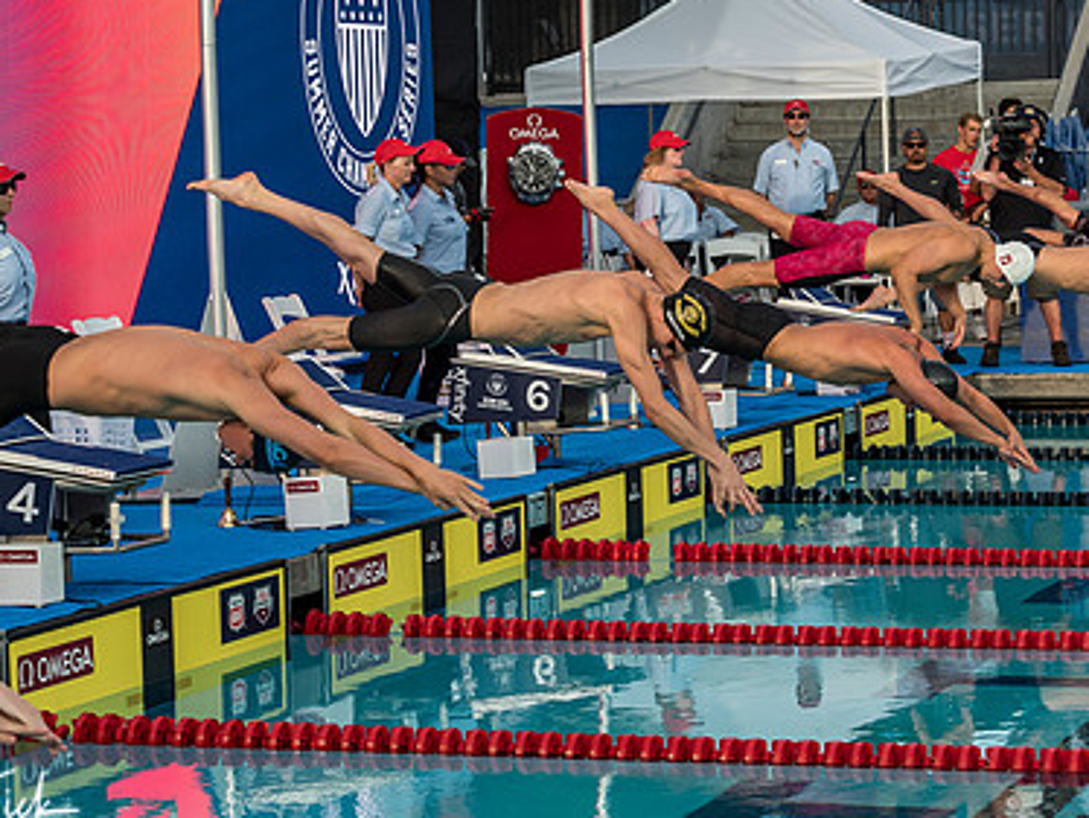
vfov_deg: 12.0
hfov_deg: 15.9
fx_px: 3903
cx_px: 510
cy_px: 333
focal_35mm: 124
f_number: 4
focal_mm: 40
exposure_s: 1/640
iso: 320
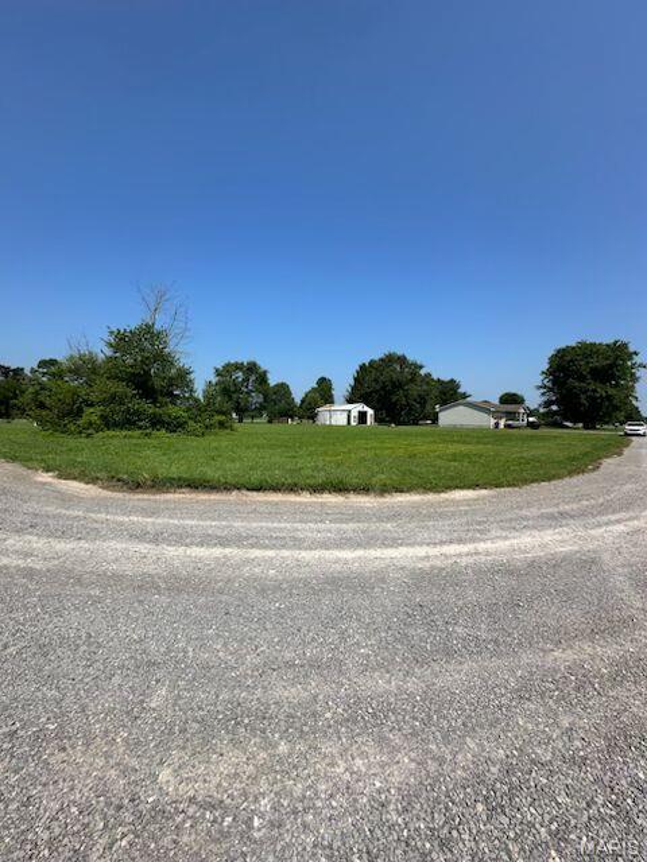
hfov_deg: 85.7
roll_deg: -1.0
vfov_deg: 102.1
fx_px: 349
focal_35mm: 14
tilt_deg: +0.5
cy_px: 431
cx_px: 324
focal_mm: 2.22
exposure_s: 1/2681
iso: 40
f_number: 2.2
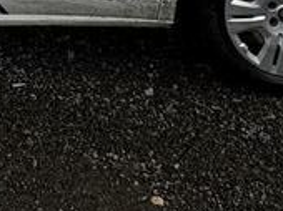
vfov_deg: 13.3
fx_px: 604
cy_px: -326
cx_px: -72
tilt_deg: -1.2
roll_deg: +6.8
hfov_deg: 23.7
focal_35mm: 74
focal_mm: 2.22
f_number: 2.2
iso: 50
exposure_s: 1/3106
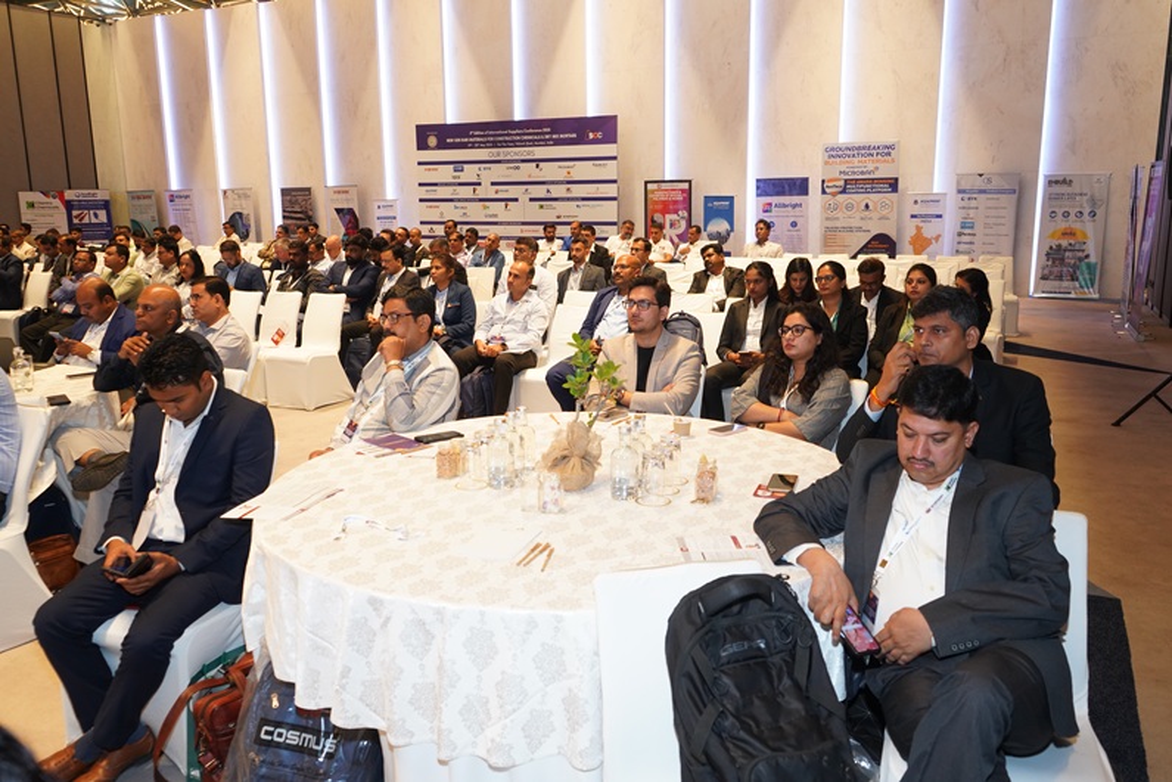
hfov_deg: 63.7
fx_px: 944
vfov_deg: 45.0
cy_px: 391
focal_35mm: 29
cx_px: 586
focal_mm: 29
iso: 1600
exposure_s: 1/100
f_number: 4.5
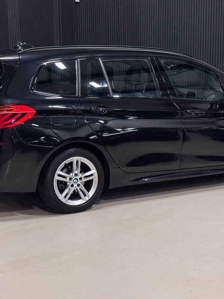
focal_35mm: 65
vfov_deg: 29.8
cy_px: 150
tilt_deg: -8.7
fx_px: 561
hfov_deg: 22.6
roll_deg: +0.1
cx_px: 124
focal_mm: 6.76
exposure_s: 1/25
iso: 500
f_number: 1.78
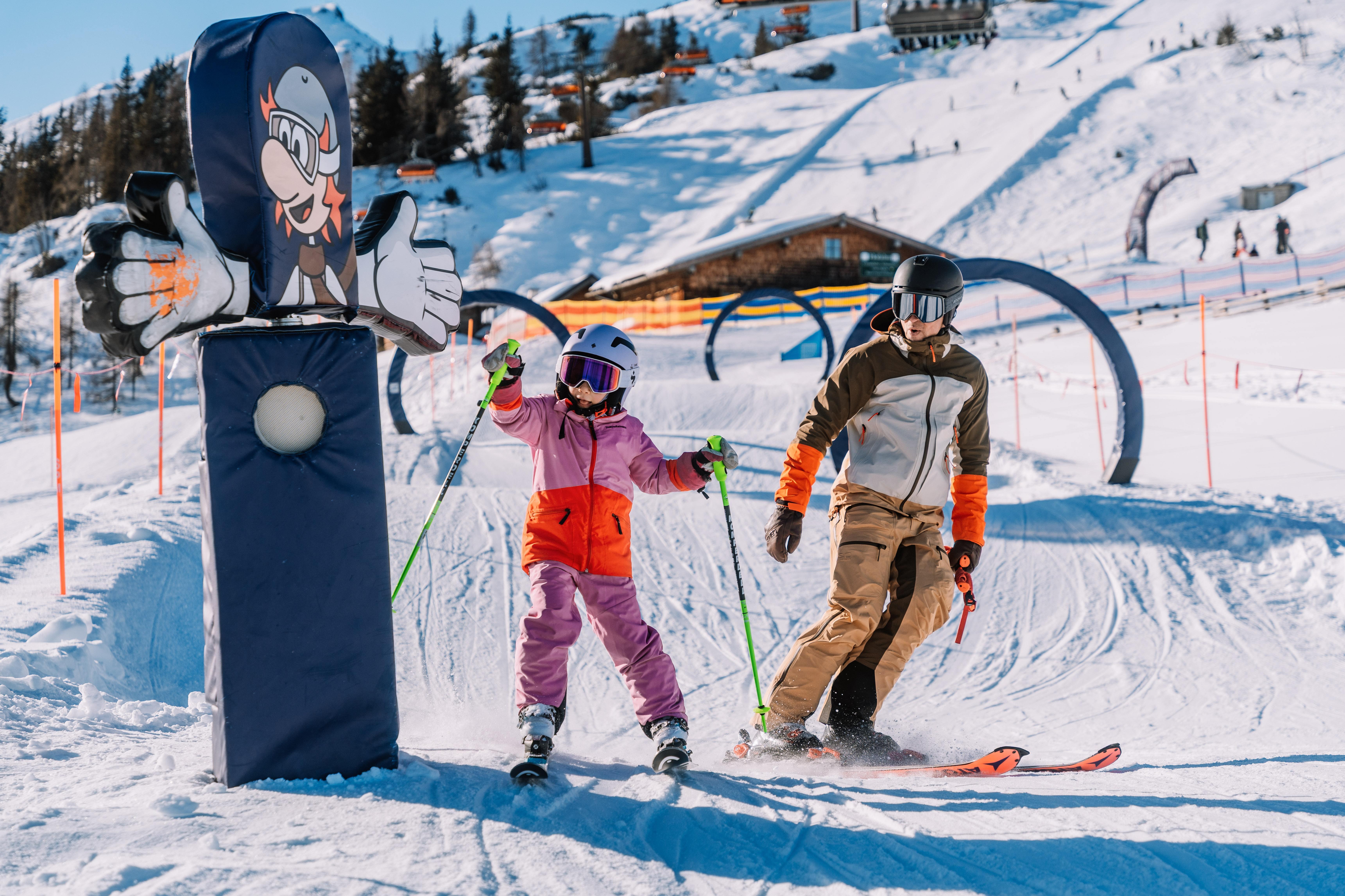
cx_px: 672
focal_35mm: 70
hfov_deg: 28.8
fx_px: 2615
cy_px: 448
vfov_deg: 19.5
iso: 100
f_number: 4
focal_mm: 70
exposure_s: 1/1600
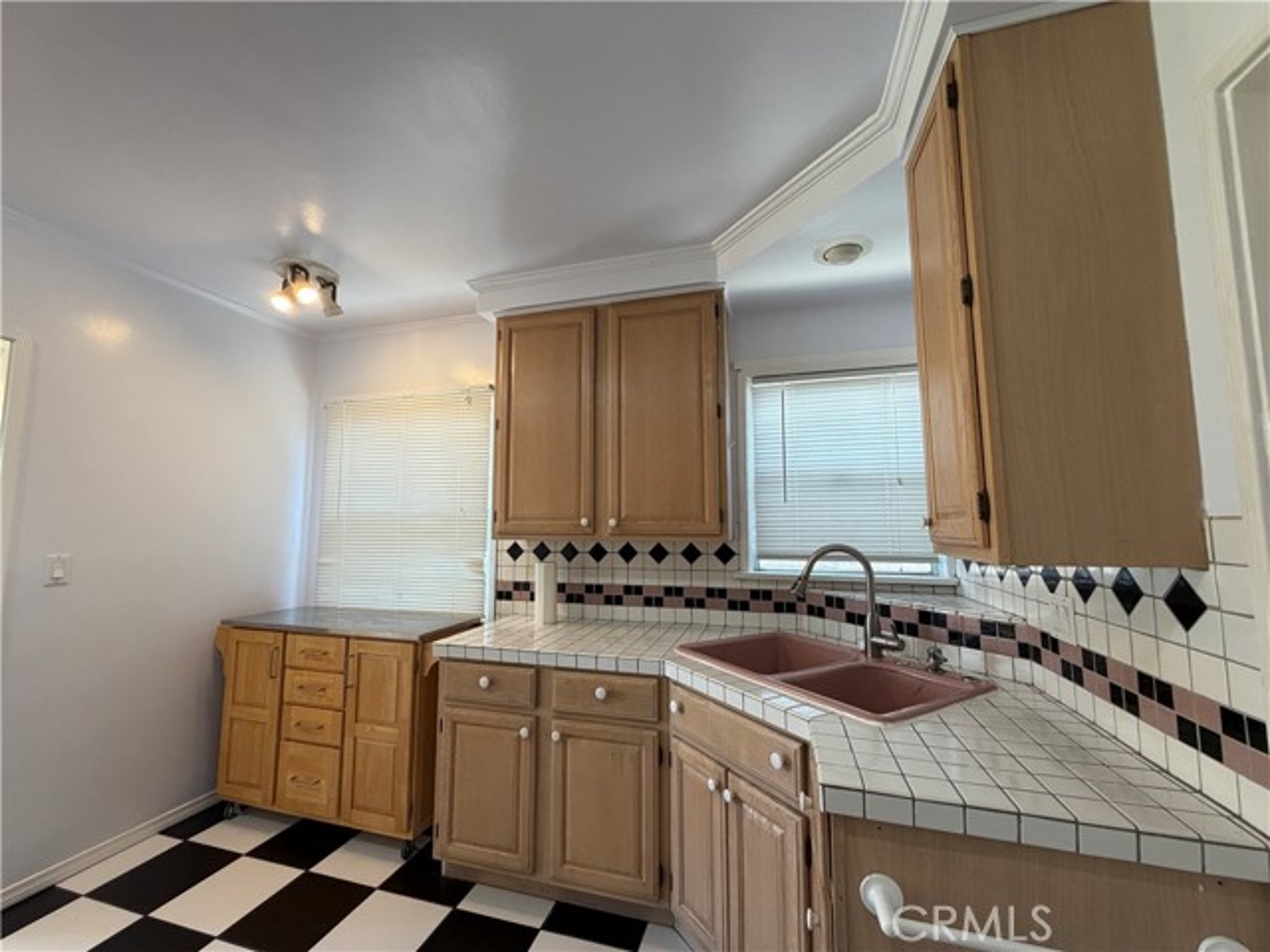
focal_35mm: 14
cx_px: 635
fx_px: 514
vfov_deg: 85.7
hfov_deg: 102.1
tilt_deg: +6.3
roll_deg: -0.3
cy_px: 476
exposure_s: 1/120
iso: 160
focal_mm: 2.22
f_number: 2.2
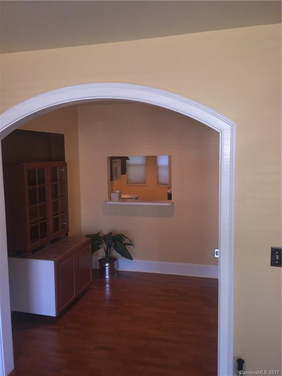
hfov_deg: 48.2
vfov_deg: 61.7
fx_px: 315
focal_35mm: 29
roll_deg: +1.3
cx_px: 141
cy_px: 188
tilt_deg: -7.2
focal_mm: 4.15
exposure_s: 1/30
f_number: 2.2
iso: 32
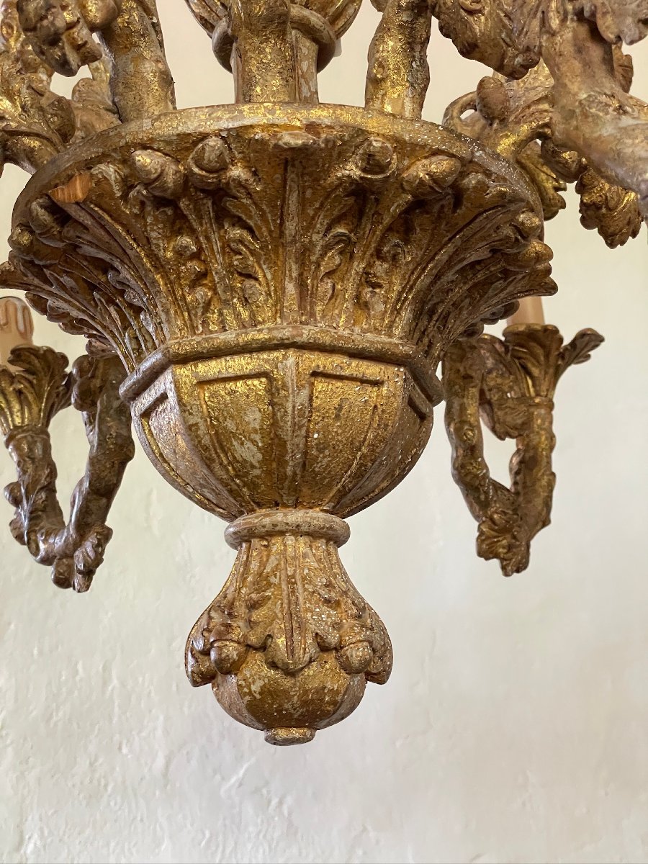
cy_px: 432
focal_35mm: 52
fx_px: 1298
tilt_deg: +17.7
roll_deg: +2.0
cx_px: 324
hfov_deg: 28.0
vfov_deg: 36.8
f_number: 2
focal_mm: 6
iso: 640
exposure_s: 1/60
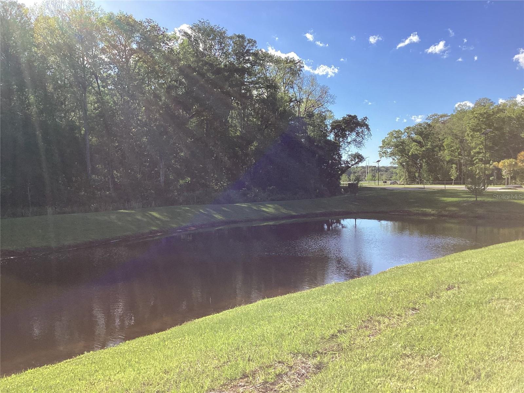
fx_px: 469
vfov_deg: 45.4
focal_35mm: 31
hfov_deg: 58.4
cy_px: 196
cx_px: 262
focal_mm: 3.3
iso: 25
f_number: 2.4
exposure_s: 1/1101
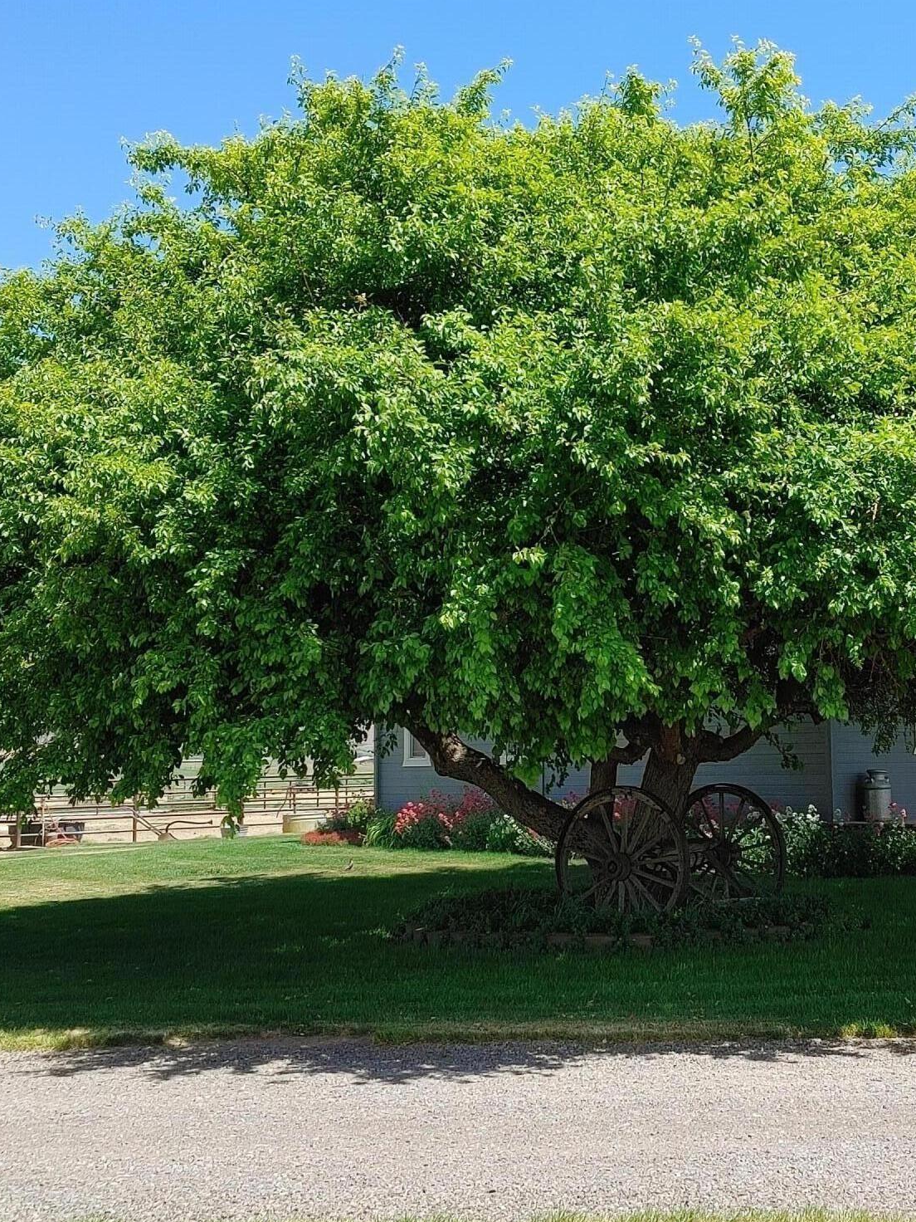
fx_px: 1870
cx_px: 665
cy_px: 605
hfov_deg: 27.2
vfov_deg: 36.2
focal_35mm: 53
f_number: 1.8
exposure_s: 1/1020
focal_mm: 4.81
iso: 50
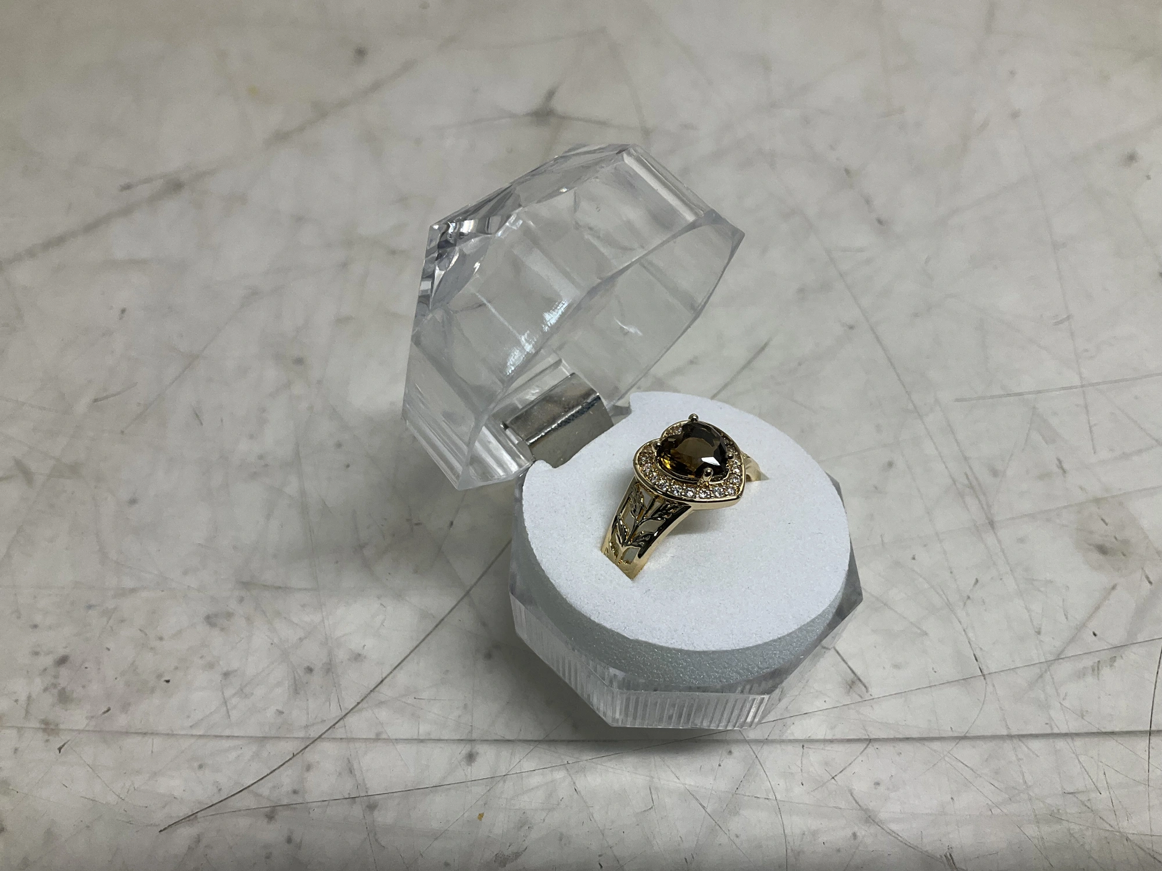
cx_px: 581
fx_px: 973
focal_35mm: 29
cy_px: 436
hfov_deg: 61.7
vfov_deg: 48.2
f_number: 1.8
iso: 40
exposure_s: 1/120
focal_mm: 3
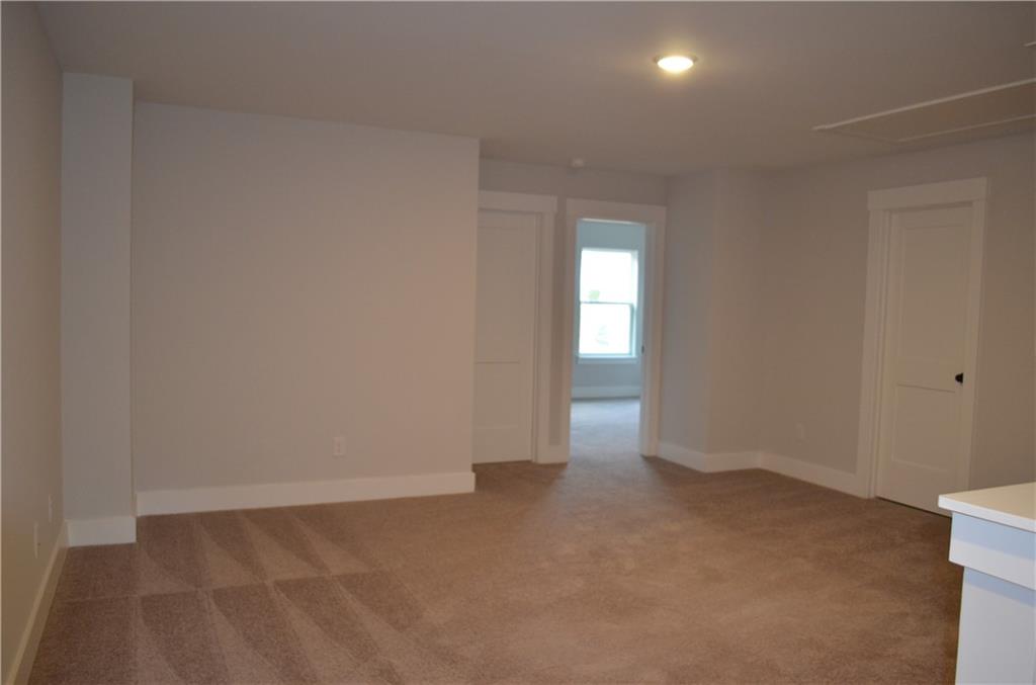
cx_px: 518
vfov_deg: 47.7
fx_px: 775
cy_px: 342
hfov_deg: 67.5
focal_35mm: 27
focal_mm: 18
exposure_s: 1/60
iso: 1000
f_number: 3.5
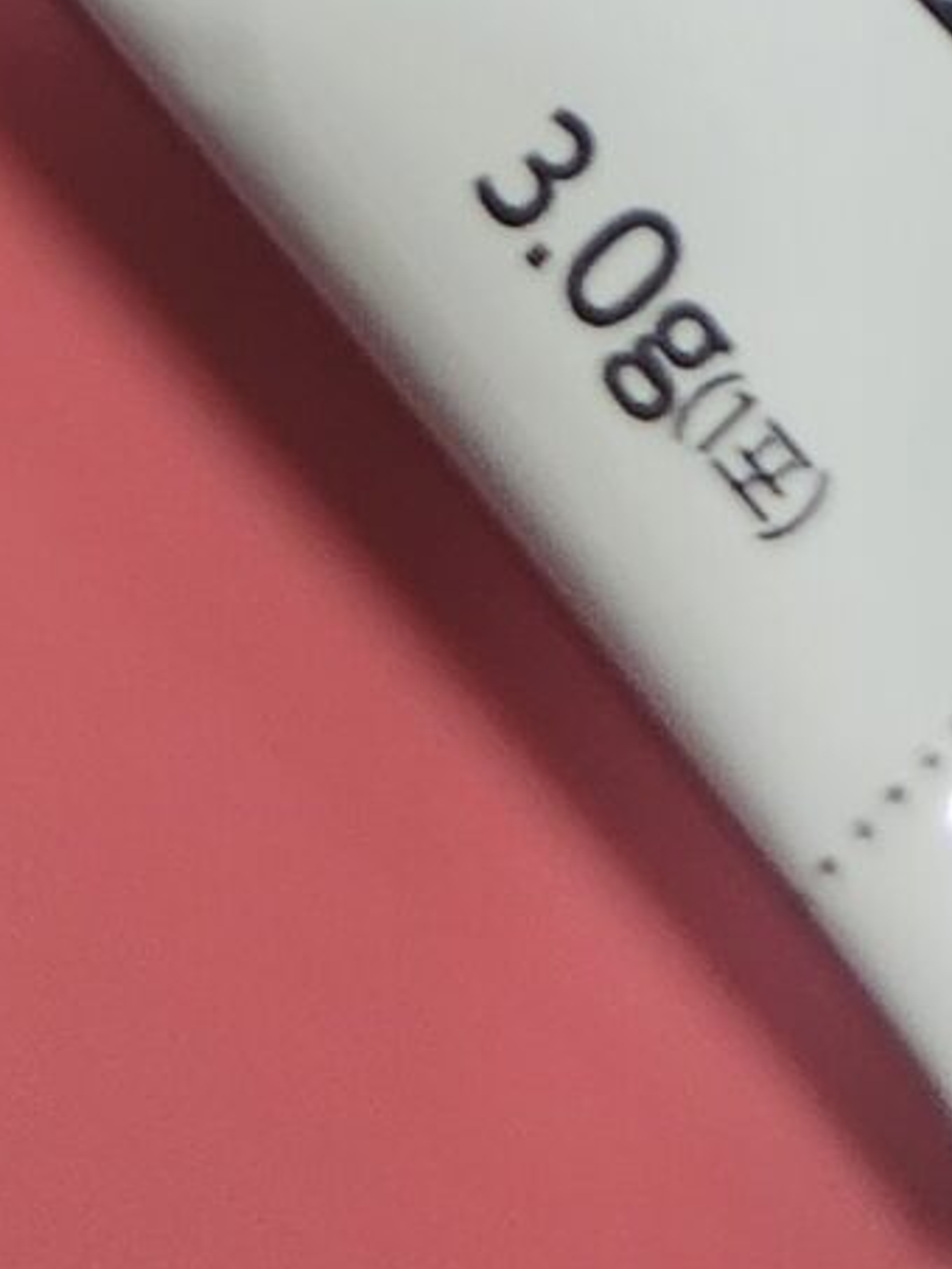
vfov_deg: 12.0
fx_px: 4765
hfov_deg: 10.8
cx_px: 1579
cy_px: -1840
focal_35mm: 130
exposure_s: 1/120
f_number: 1.8
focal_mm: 5.4
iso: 250
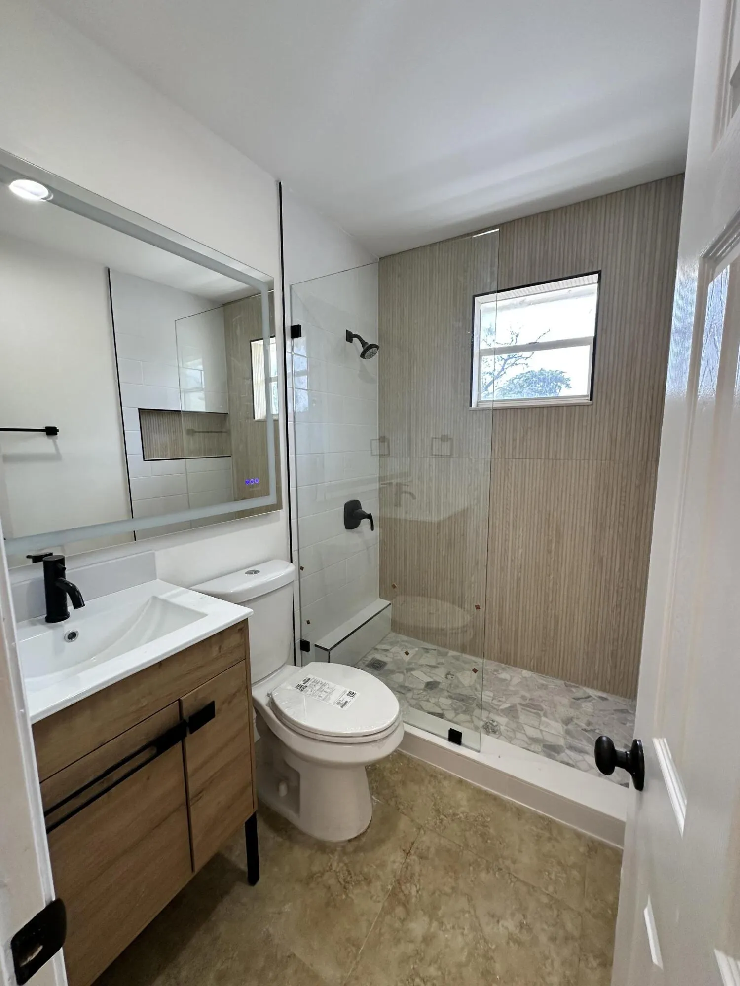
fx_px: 399
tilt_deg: -8.9
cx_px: 370
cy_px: 493
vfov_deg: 102.1
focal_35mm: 14
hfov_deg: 85.7
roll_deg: +0.4
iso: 125
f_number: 2.2
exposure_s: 1/120
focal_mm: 2.22
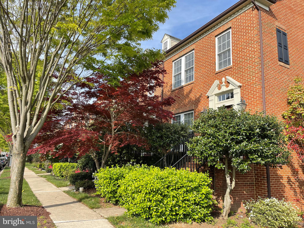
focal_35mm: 26
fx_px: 228
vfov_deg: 53.1
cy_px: 114
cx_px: 152
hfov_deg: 67.3
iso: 32
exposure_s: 1/1618
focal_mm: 5.1
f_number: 1.6
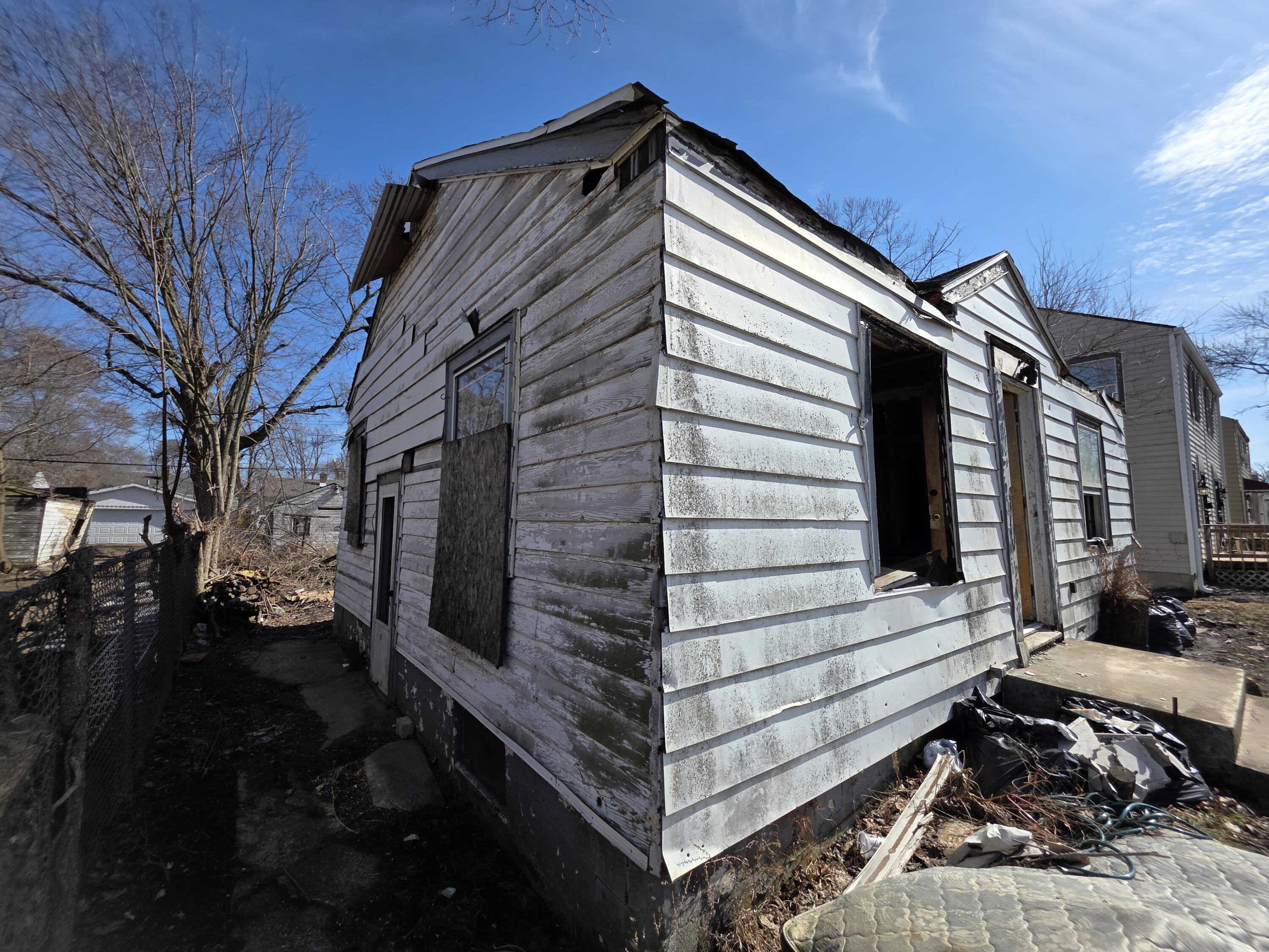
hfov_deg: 106.2
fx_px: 477
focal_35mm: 13
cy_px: 476
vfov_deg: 89.9
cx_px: 634
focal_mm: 2.2
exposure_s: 1/2134
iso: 40
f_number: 1.9
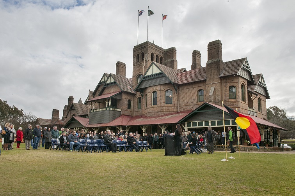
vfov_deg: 45.0
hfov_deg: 63.7
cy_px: 98
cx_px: 148
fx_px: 238
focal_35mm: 29
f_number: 16
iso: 400
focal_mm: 29
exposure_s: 1/250
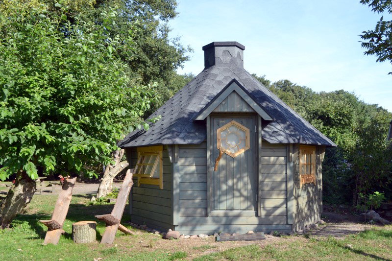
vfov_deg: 34.2
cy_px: 130
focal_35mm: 39
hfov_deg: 49.6
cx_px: 196
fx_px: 425
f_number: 6.3
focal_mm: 26
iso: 100
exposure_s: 1/160
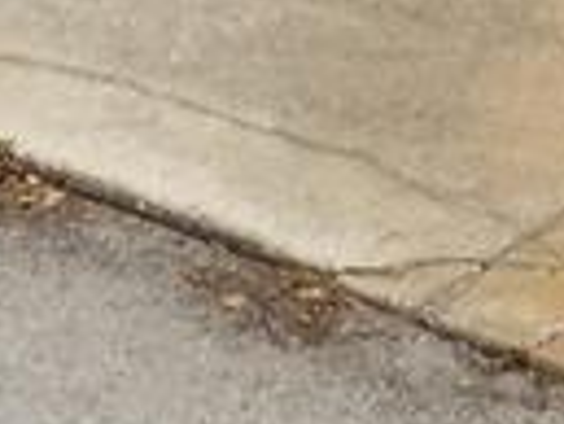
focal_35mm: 182
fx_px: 2968
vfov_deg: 7.5
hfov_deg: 10.8
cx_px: 380
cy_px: -708
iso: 80
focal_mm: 4
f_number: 9.9
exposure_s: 1/200
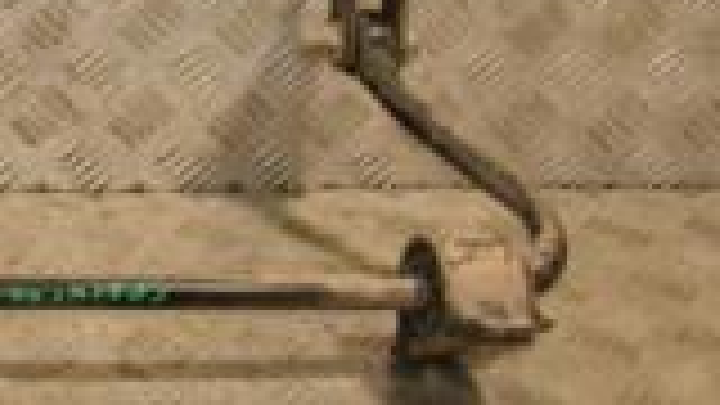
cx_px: -558
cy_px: -22
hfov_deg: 16.9
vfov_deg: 11.3
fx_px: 2024
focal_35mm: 106
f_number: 5
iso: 800
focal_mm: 18
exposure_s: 1/200
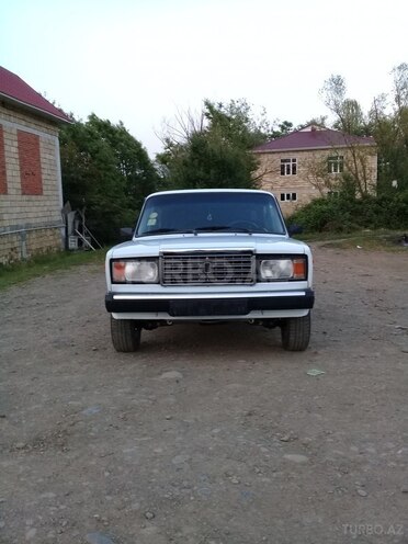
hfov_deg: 45.4
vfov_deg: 58.4
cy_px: 272
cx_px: 204
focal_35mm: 31
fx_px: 487
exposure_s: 1/50
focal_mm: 3.3
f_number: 2.2
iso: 64
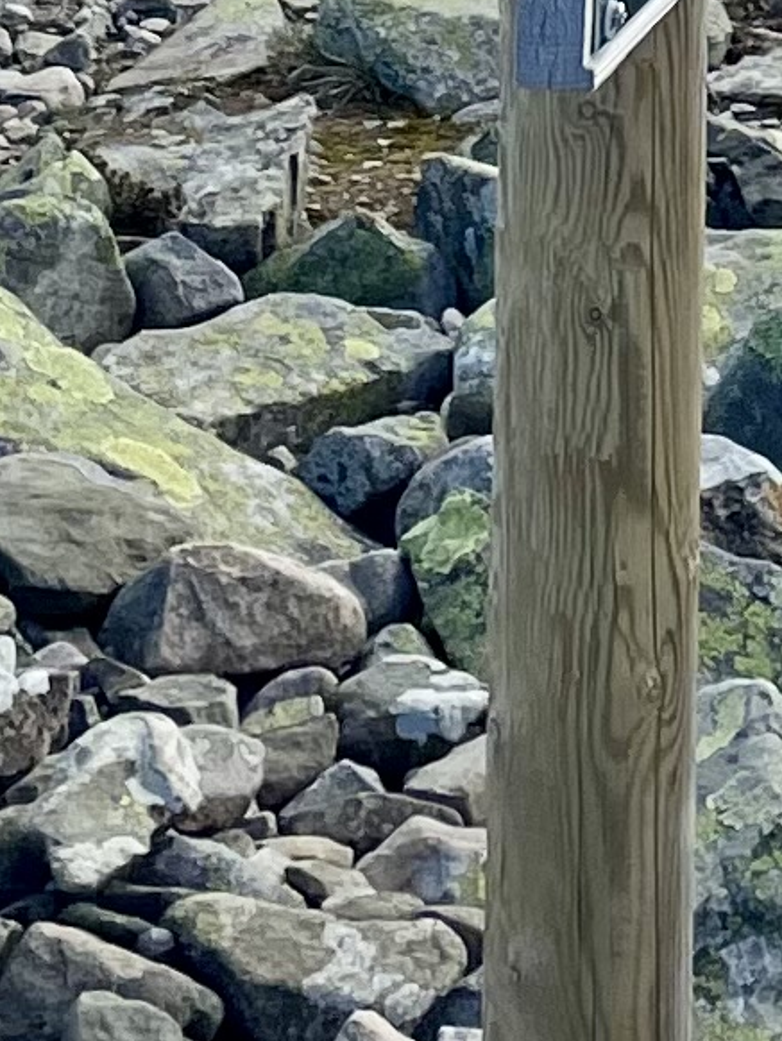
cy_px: -1132
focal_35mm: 180
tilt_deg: -0.4
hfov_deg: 8.1
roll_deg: -1.7
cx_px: 1056
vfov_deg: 10.1
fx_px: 5418
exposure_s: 1/4292
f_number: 1.6
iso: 32
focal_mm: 4.2
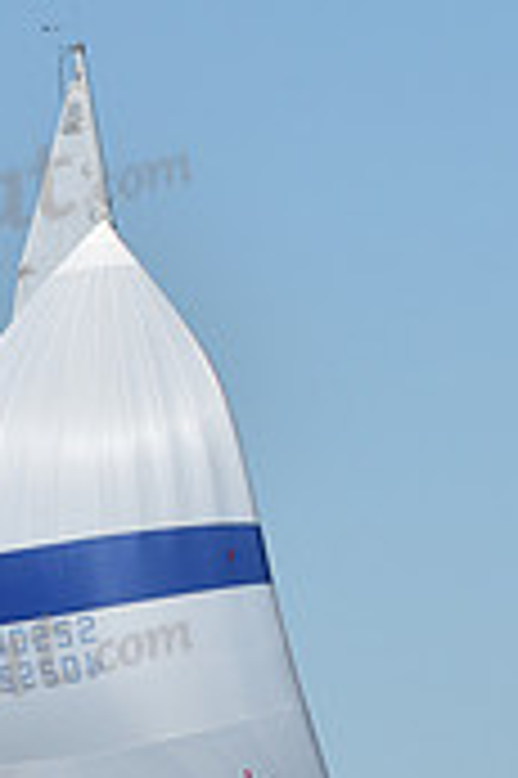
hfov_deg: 2.3
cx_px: 426
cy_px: 405
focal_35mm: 604
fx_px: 13061
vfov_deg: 3.4
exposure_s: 1/1250
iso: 250
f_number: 9
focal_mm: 180
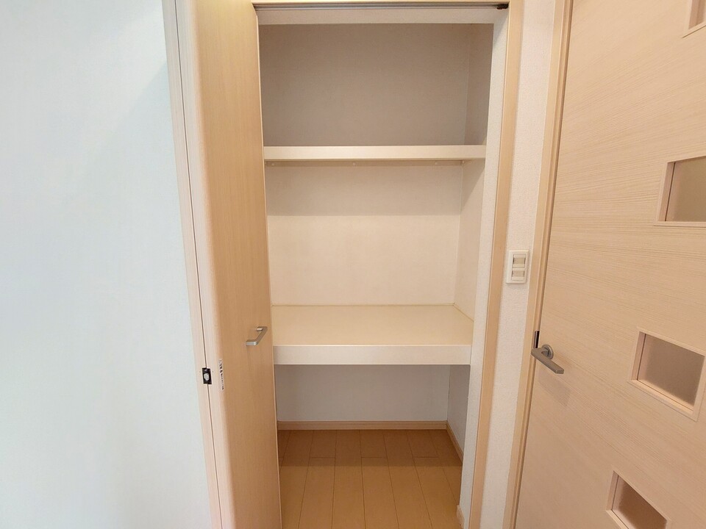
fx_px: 265
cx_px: 353
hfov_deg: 106.2
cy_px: 264
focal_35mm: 13
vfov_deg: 89.9
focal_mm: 1.74
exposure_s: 1/30
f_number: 2.2
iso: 320
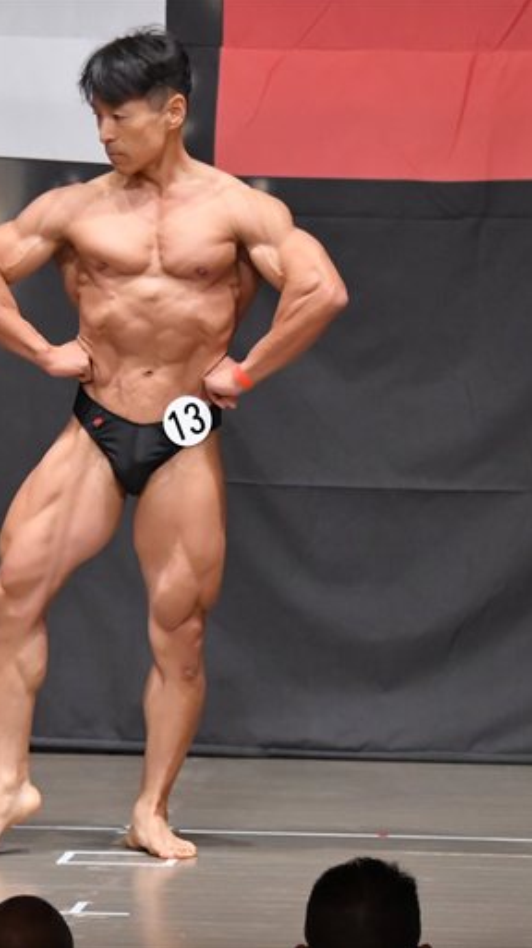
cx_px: 56
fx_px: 8941
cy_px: 473
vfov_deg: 6.1
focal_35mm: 356
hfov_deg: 3.4
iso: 6400
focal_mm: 150
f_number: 5.6
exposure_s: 1/400
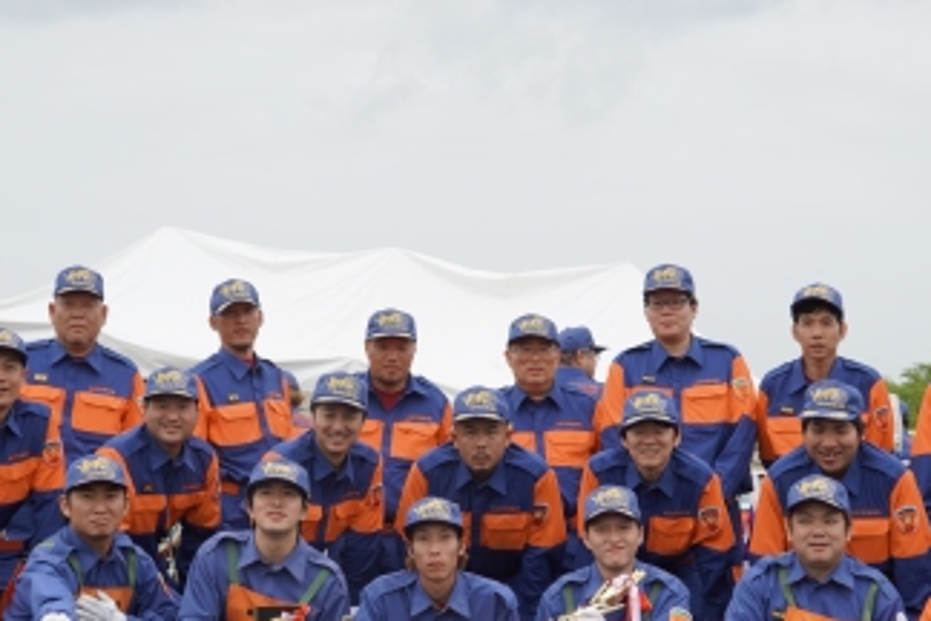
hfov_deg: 25.4
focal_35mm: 80
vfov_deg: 17.0
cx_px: 480
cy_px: 377
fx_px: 2068
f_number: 4.5
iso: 100
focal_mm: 27
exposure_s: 1/400
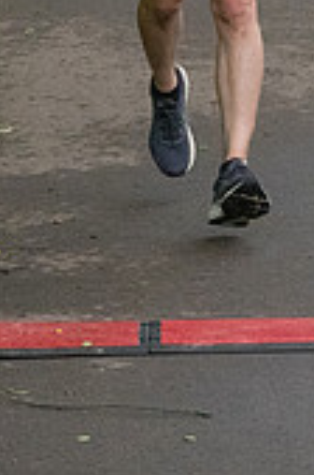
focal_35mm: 320
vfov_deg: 6.4
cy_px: -98
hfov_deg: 4.3
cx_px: 167
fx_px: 4204
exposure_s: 1/1250
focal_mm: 80
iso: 6400
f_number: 5.6
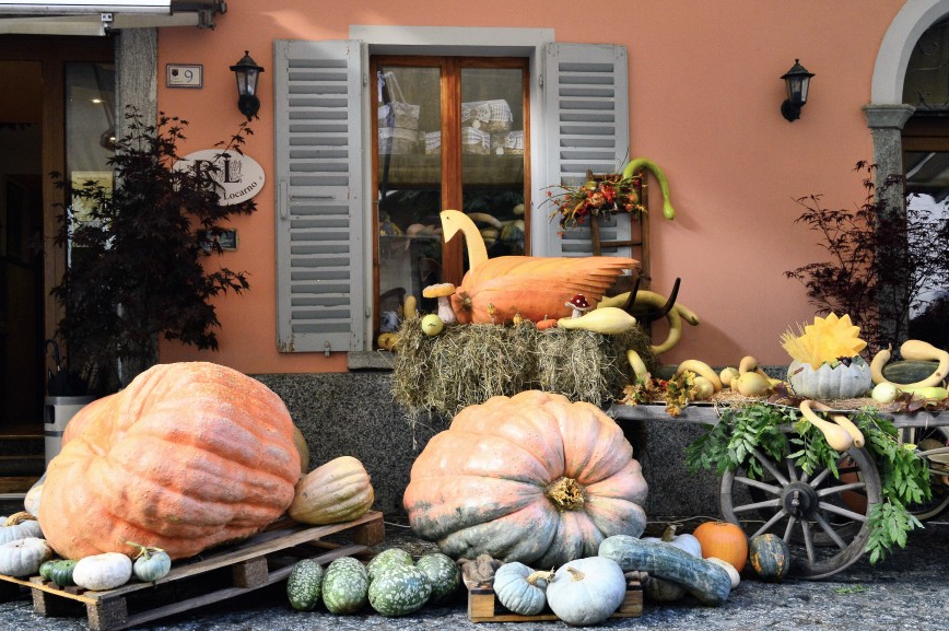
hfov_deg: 42.7
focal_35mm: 46
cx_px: 538
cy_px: 343
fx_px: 1211
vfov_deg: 29.2
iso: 640
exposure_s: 1/80
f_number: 7.1
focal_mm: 26
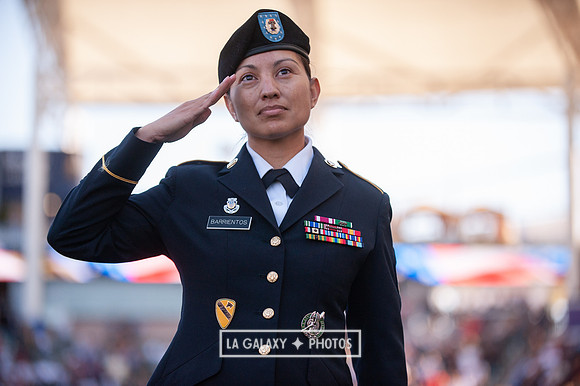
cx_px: 290
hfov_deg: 17.7
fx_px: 1868
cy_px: 193
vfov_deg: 11.8
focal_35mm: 116
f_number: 2.8
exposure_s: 1/3200
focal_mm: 116
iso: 800
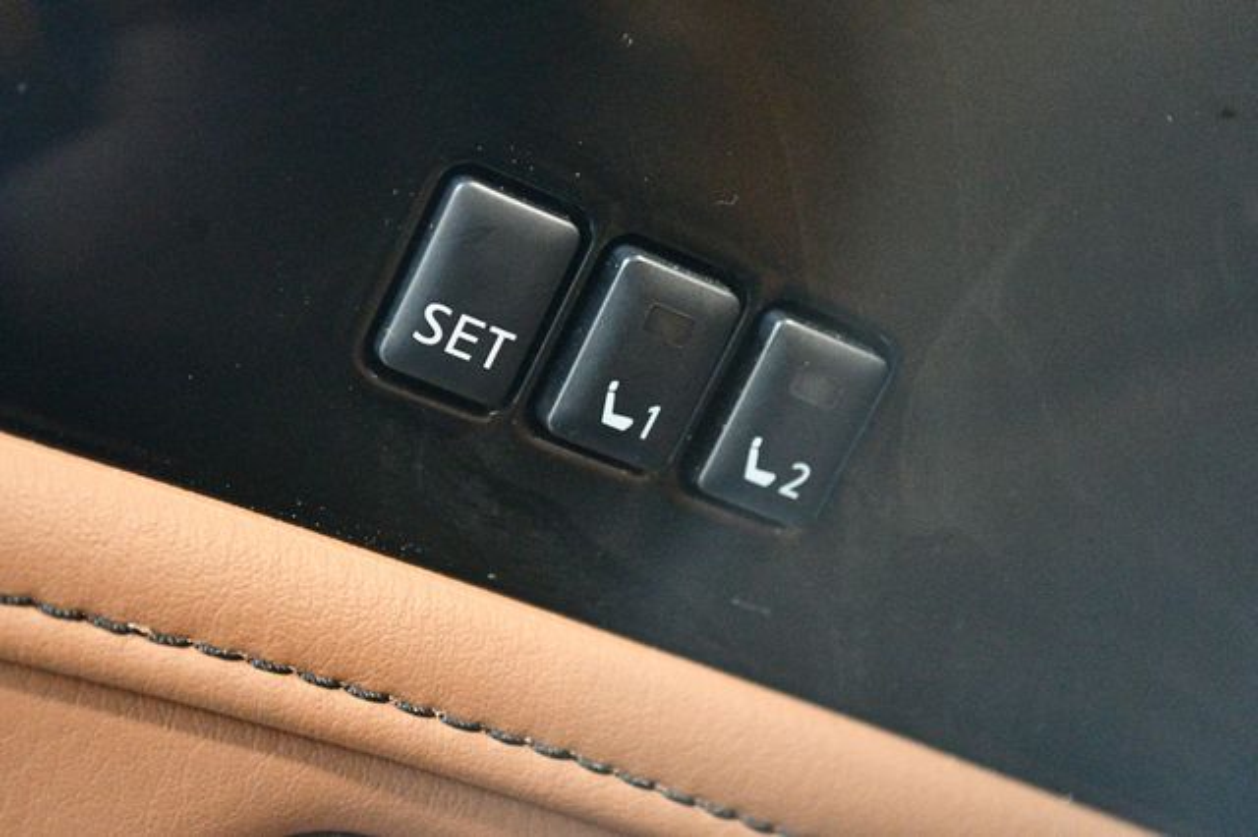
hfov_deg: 28.1
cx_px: 629
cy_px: 418
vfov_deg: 18.9
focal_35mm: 72
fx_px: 2515
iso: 12800
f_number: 5.6
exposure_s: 1/60
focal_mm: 48
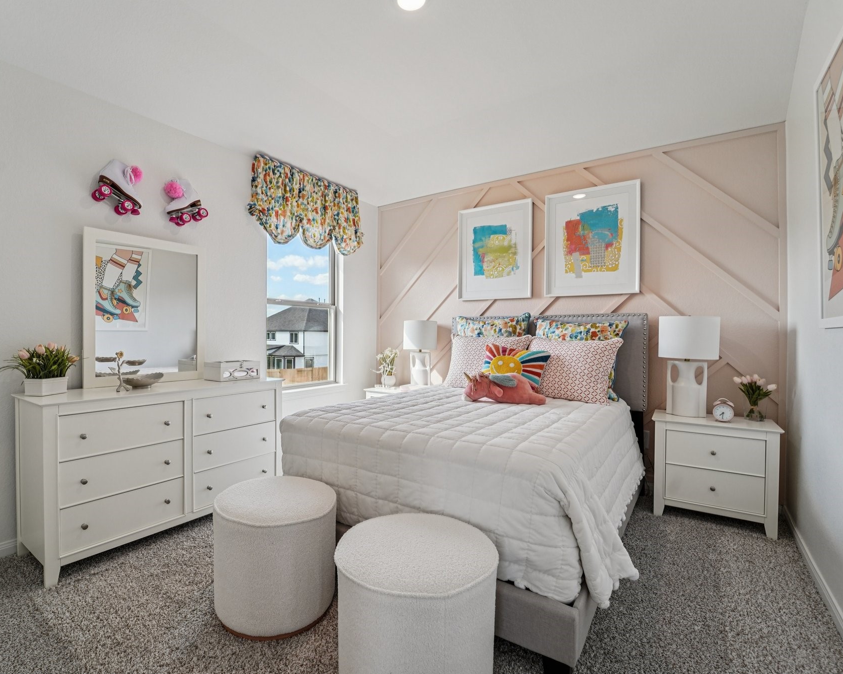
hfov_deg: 92.8
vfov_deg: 80.4
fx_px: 399
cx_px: 379
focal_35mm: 16
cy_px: 342
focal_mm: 14
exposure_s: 1/80
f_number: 8
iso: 500
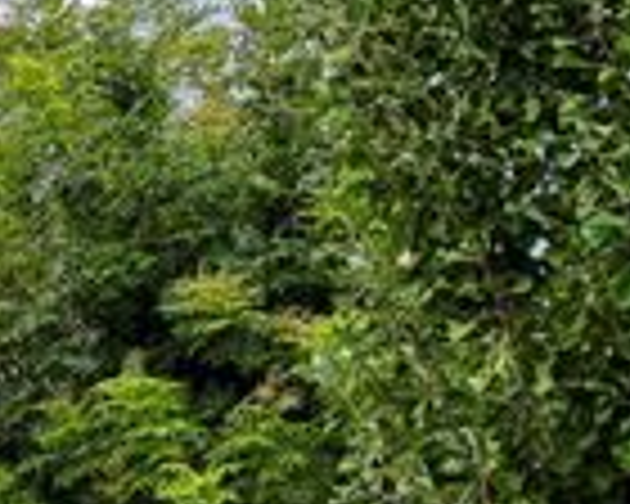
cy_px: 497
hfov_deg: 17.6
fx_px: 1753
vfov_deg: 16.1
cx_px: -396
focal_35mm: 94
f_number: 8
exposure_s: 1/320
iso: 100
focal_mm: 28
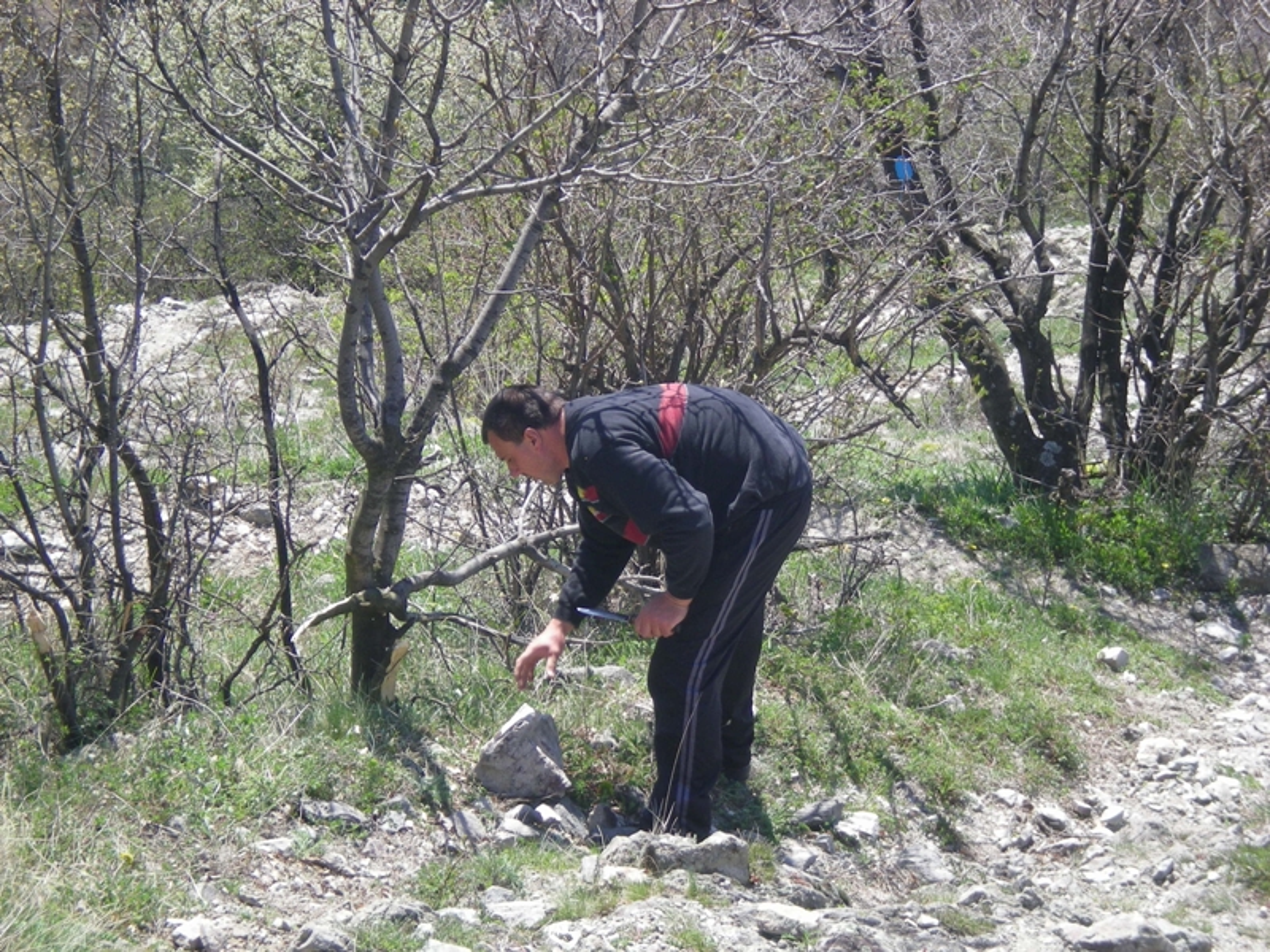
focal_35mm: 114
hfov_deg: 17.3
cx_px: 635
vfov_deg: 13.0
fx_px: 4182
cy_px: 476
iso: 70
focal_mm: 18.9
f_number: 5.9
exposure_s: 1/133
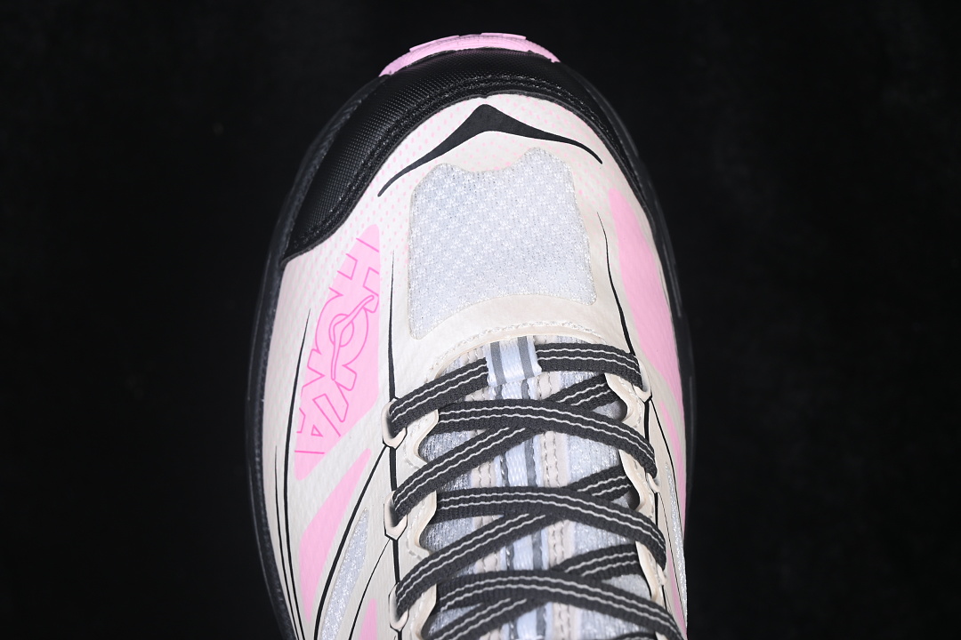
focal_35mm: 75
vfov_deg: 18.2
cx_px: 480
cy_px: 320
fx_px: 2002
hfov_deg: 27.0
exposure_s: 1/80
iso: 160
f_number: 7.1
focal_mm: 50
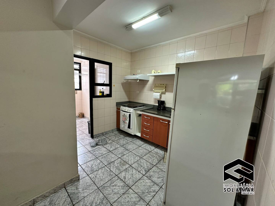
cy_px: 103
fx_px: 111
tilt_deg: -8.6
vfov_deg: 85.7
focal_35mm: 14
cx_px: 138
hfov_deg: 102.1
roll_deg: -2.3
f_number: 2.2
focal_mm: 2.22
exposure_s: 1/60
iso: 200
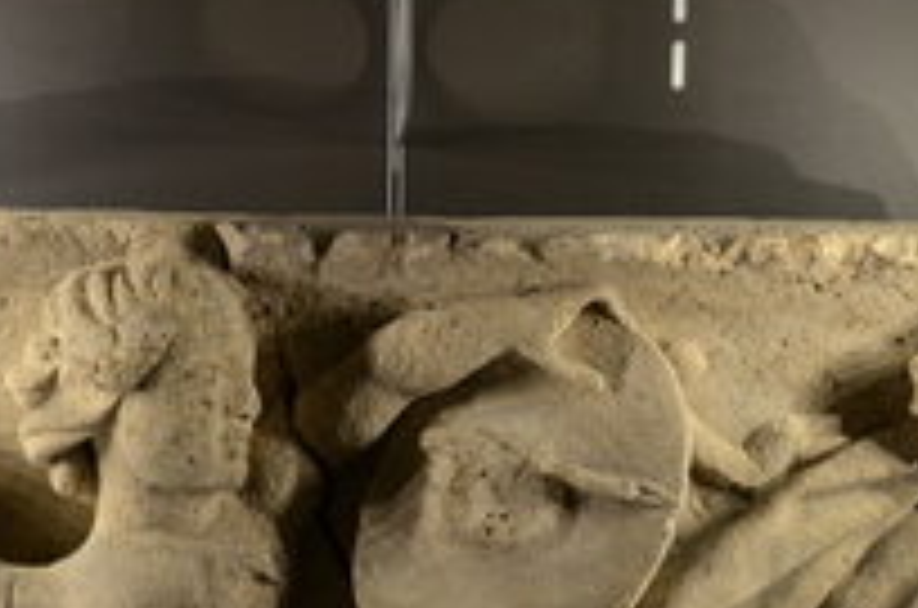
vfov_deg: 13.5
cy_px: 556
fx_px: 2546
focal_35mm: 100
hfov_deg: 20.4
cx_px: 500
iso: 1000
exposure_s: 1/100
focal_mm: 31
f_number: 5
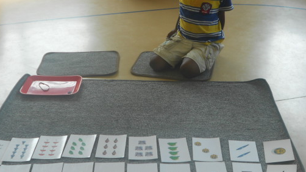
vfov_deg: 21.4
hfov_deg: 37.2
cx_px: 130
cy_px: 65
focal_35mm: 56
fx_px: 454
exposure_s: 1/60
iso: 80
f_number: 4.2
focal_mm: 7.7
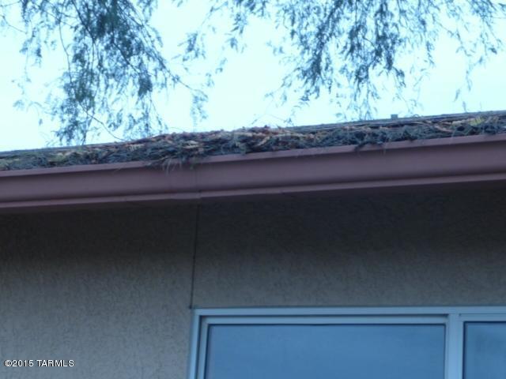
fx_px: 1228
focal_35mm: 84
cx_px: 253
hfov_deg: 23.3
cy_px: 190
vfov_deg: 17.6
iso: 100
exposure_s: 1/125
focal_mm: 8.5
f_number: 4.2
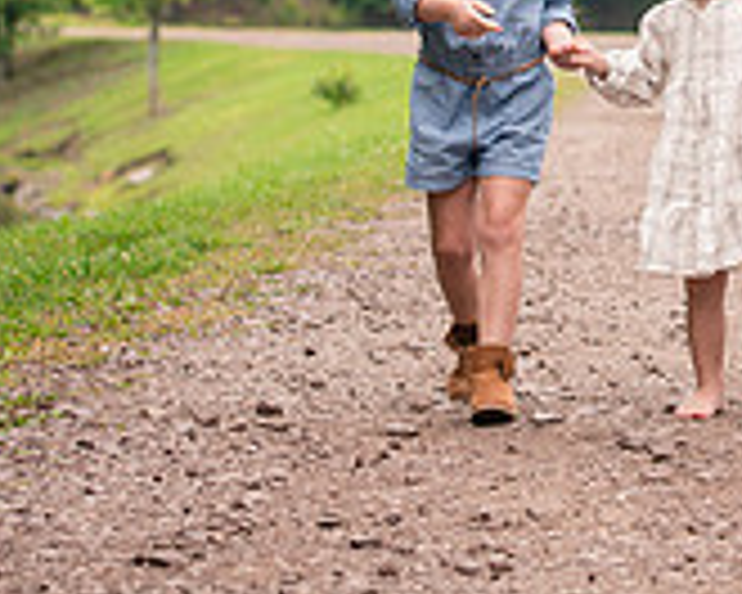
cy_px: -74
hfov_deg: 8.1
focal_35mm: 236
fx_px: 5183
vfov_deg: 6.5
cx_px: 895
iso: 800
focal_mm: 70
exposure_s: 1/800
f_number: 4.5
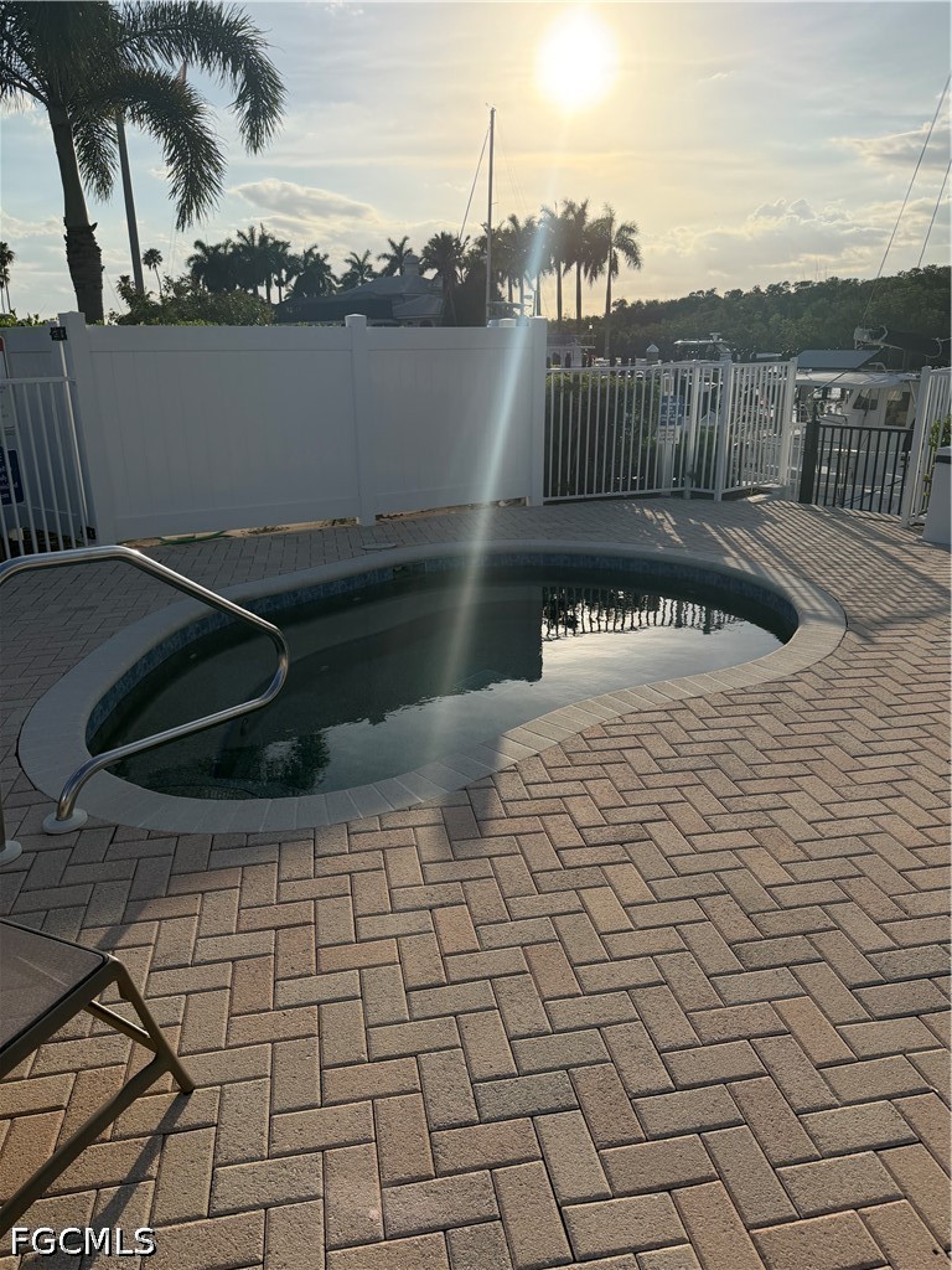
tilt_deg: -18.7
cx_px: 476
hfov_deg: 56.8
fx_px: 880
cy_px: 635
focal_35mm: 24
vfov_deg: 71.6
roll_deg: +0.6
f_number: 1.78
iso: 100
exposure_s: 1/10309
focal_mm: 6.76
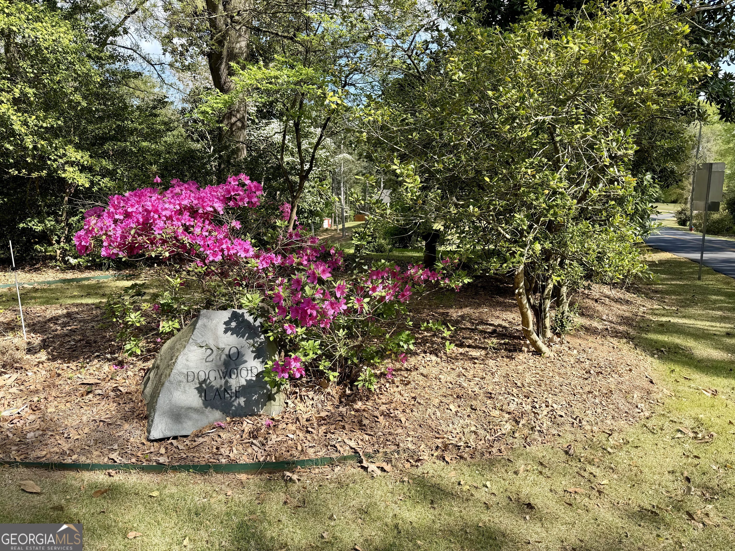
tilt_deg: -8.6
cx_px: 368
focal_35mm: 24
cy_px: 276
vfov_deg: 56.8
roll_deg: +0.5
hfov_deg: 71.6
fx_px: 510
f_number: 1.78
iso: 80
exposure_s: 1/1493
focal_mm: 6.76
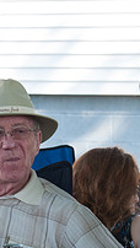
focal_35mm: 322
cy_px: 201
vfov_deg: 6.7
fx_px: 2120
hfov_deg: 3.8
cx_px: 4
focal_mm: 92
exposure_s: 1/160
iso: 500
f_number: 8
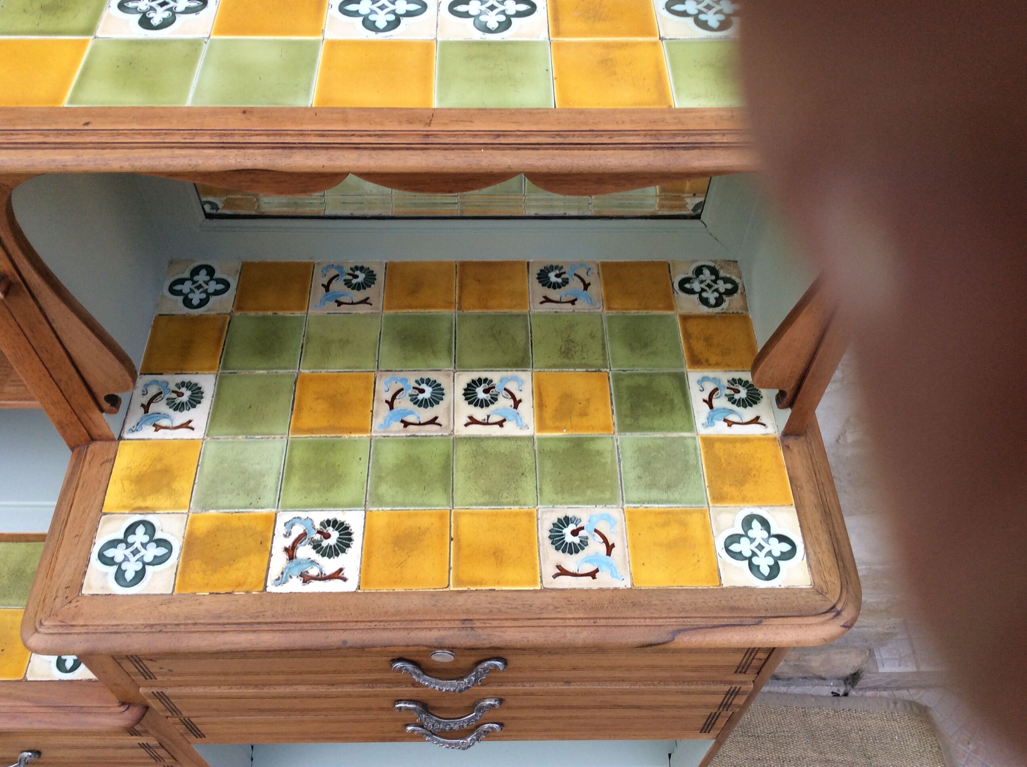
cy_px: 384
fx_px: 948
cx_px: 514
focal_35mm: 32
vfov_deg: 44.1
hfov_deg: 56.9
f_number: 2.4
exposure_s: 1/214
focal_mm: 3.3
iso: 32
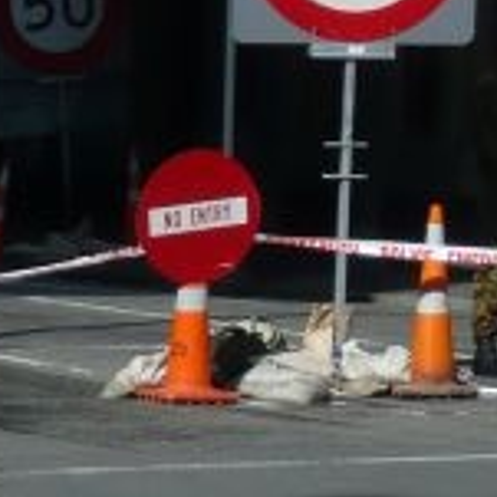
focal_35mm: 341
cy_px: -448
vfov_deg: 5.1
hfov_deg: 5.1
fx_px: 5539
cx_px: 833
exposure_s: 1/800
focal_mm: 12
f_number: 4.7
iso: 100
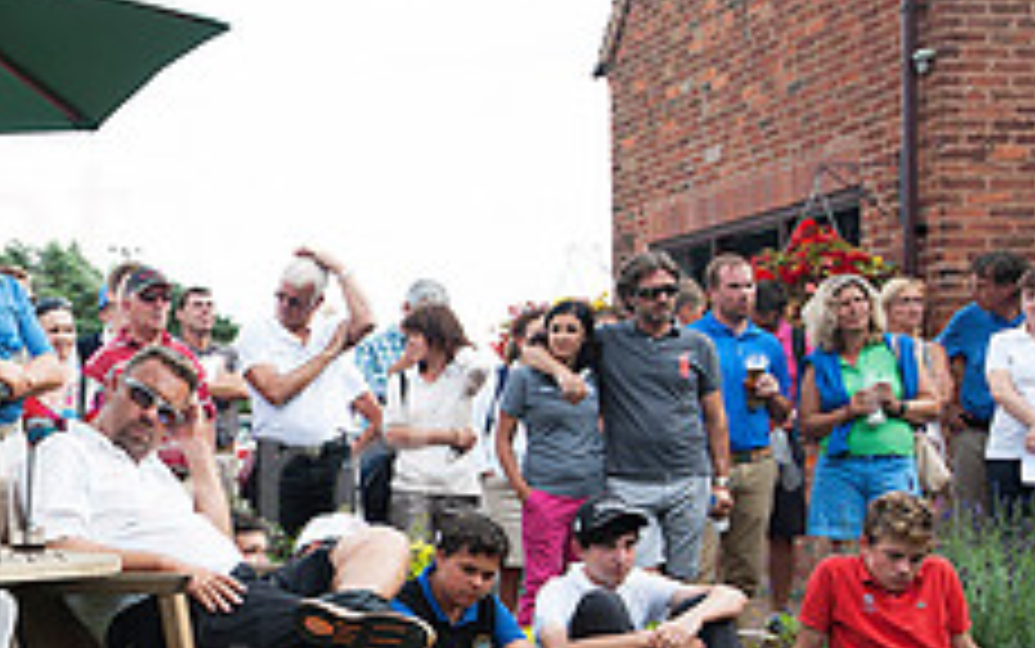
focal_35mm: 77
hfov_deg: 24.7
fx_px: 2173
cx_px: -140
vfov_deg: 16.8
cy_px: 518
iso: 400
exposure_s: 1/400
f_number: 7.1
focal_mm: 30
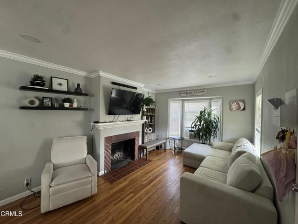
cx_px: 149
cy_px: 112
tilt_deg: -1.9
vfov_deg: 85.7
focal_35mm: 14
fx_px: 121
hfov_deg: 102.1
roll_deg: -1.6
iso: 320
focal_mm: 2.22
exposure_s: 1/99
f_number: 2.2
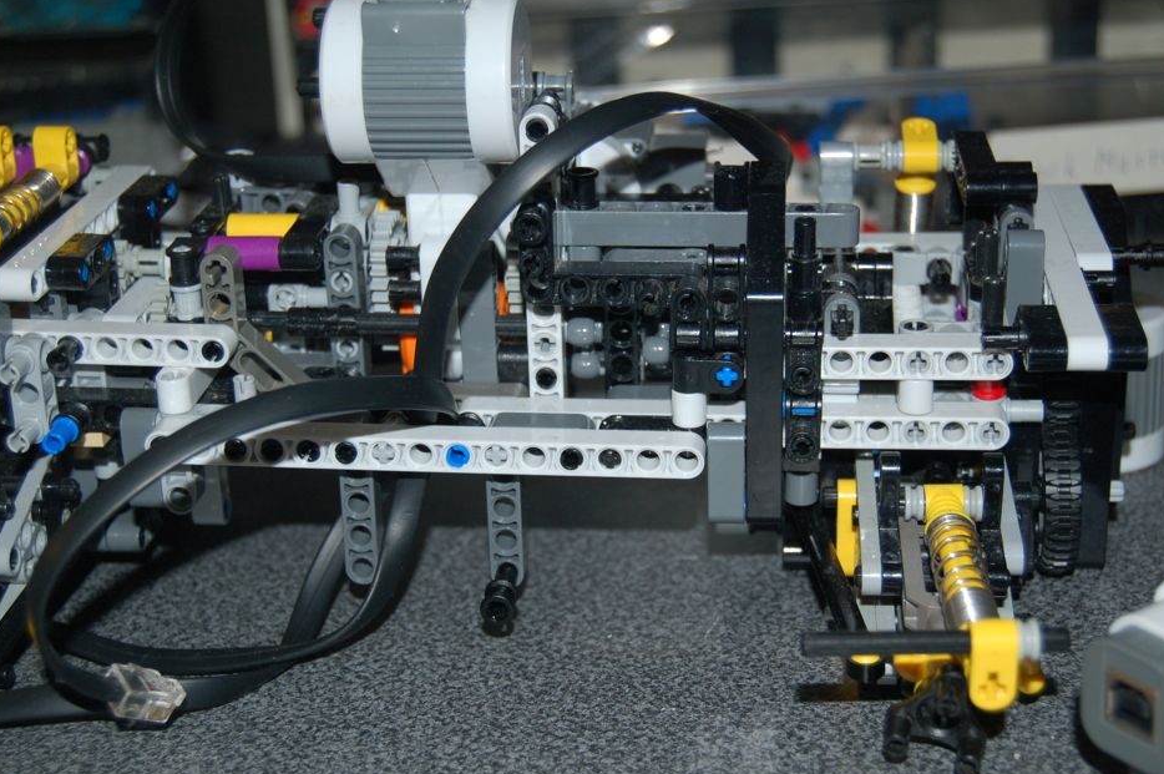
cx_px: 597
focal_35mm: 61
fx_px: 1971
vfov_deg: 22.2
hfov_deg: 32.9
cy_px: 387
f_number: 4.8
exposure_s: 1/60
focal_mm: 38
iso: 400
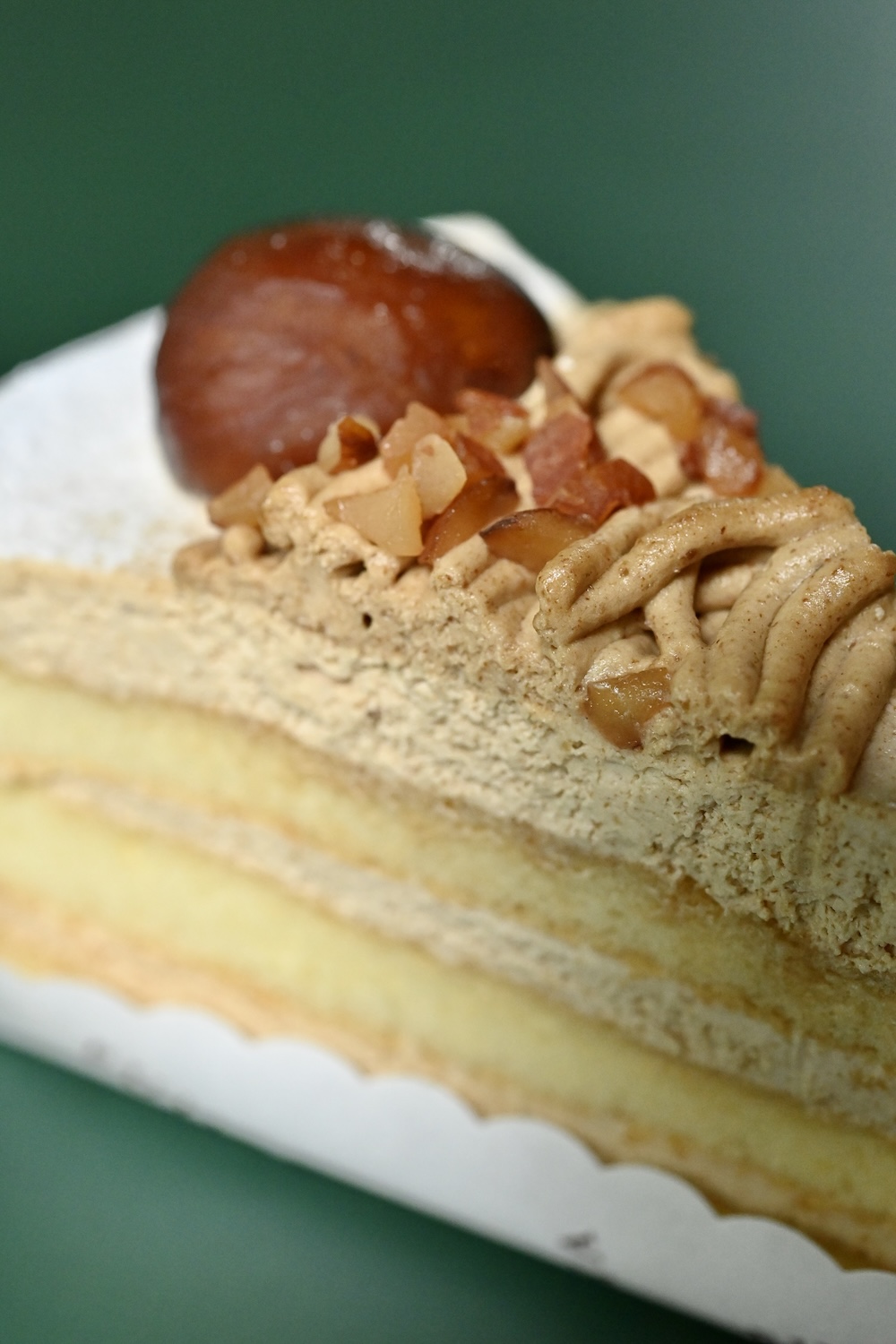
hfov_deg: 22.6
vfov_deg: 33.4
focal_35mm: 60
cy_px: 672
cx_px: 448
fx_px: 2240
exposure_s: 1/250
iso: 6400
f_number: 7.1
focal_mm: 60
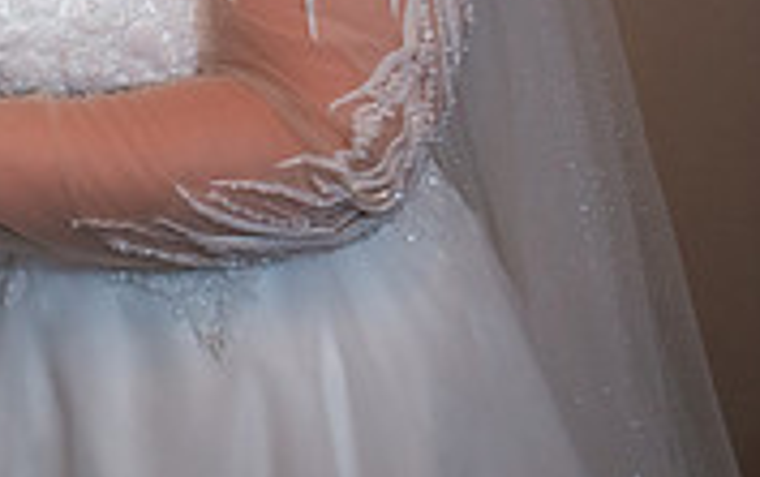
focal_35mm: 117
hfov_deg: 16.0
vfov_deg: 10.7
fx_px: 2426
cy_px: -306
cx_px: -441
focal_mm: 30
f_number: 2.8
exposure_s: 1/320
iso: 1600
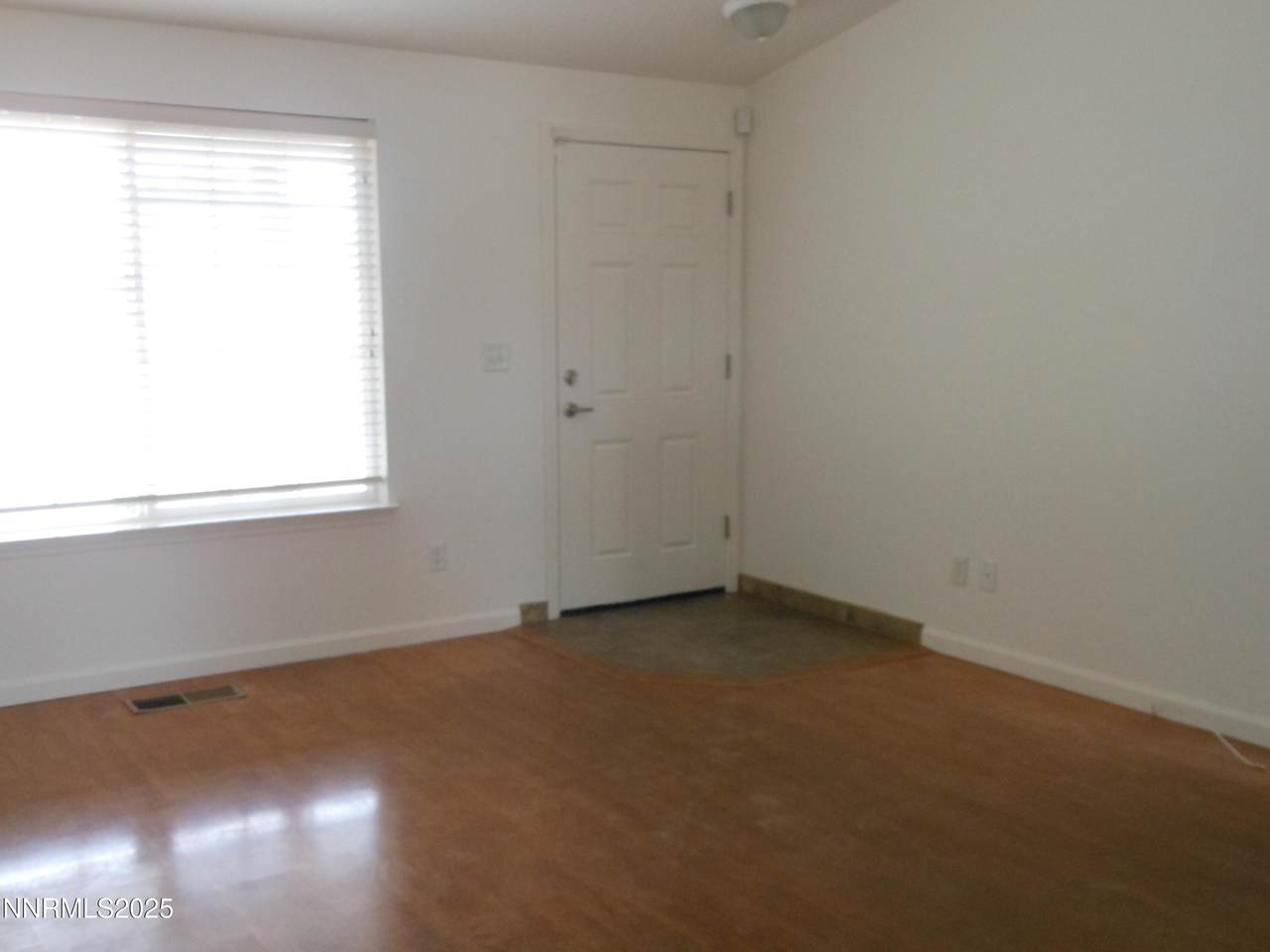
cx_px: 635
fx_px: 1394
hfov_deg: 49.0
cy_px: 476
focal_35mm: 38
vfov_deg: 37.7
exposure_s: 1/20
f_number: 3.6
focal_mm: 6.8
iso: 400
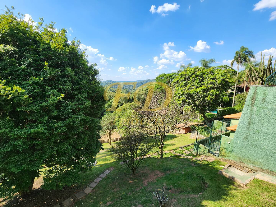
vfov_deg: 89.9
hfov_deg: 106.2
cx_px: 138
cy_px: 104
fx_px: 104
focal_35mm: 13
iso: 50
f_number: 2.2
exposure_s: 1/1064
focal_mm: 2.2
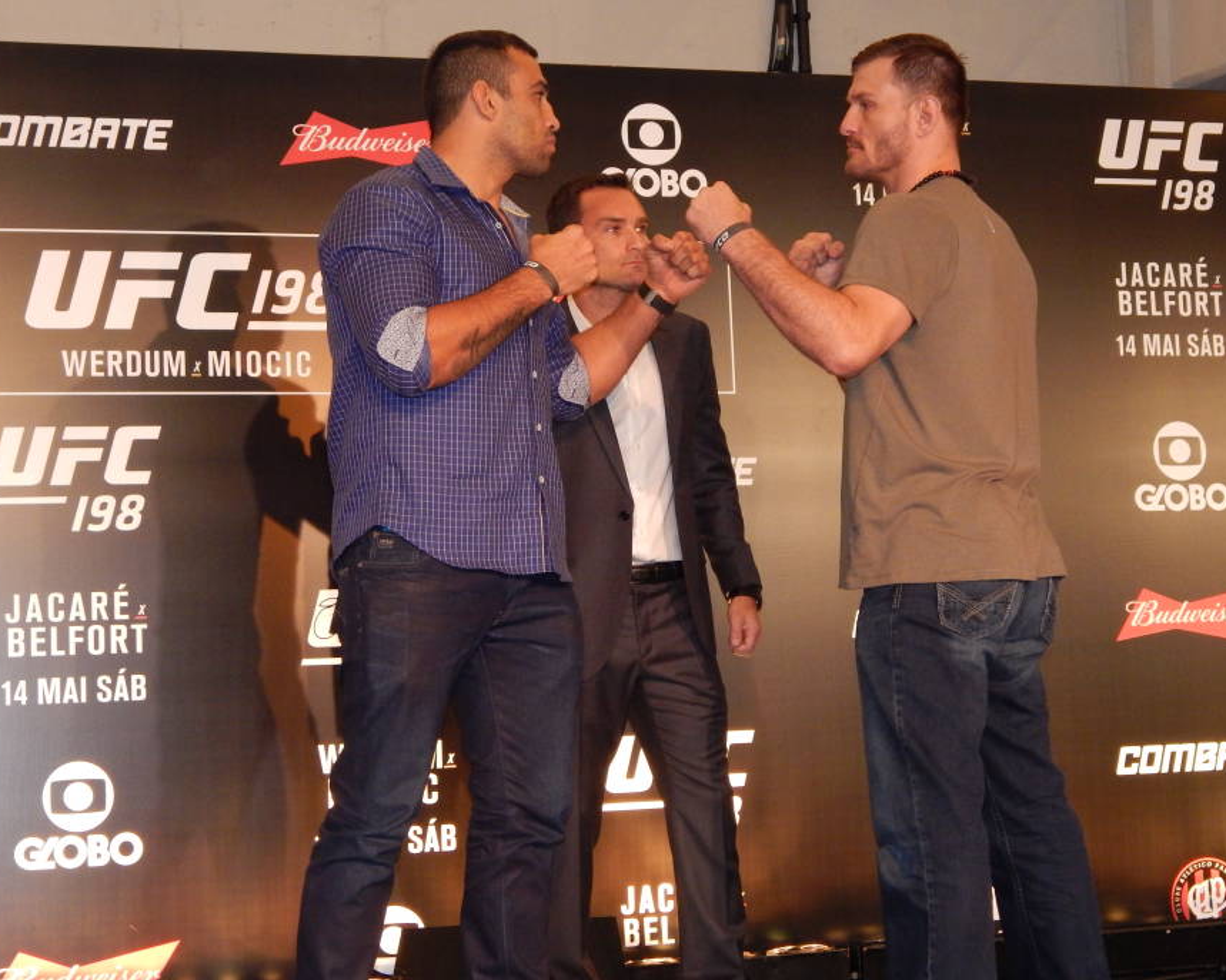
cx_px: 687
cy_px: 478
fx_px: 2576
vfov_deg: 21.6
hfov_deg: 26.8
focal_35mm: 71
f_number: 4
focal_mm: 10.9
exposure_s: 1/30
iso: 450
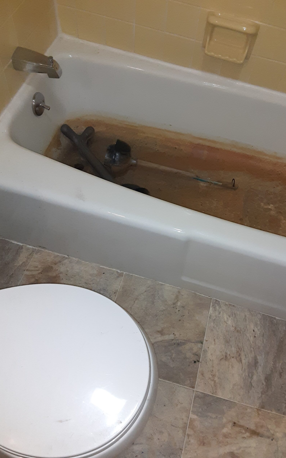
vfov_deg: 64.6
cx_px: 164
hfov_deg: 43.0
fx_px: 362
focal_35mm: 29
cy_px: 229
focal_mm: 2.91
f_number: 1.9
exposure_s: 1/24
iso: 250
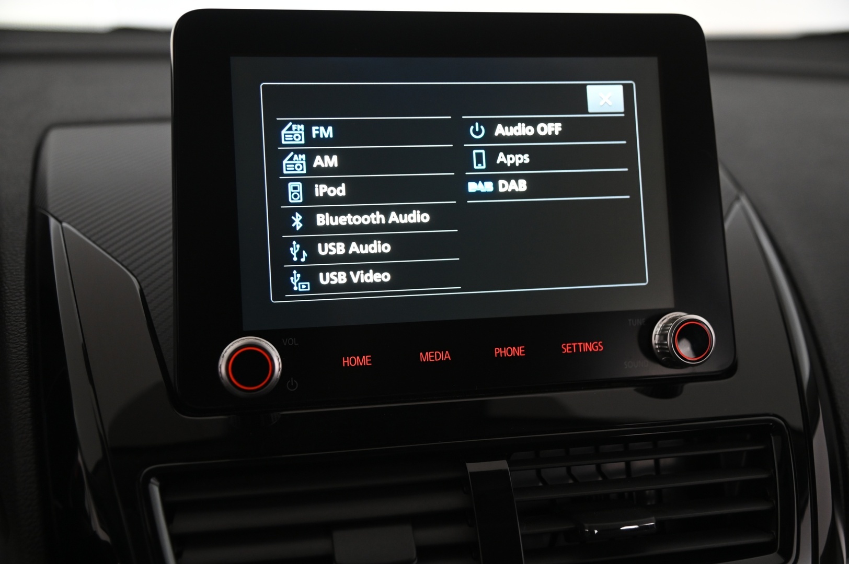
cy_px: 282
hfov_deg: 44.5
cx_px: 424
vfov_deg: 30.5
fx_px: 1037
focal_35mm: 44
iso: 2000
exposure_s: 1/40
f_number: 4
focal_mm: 44
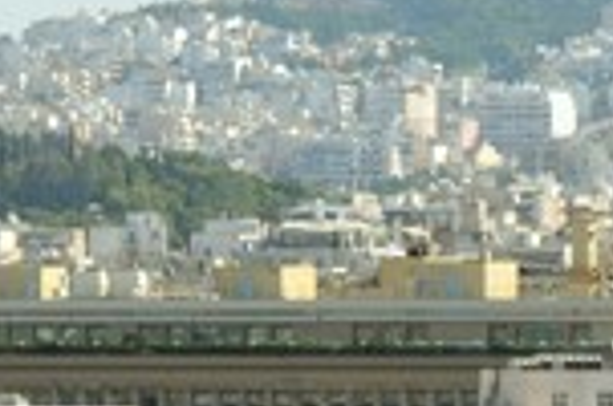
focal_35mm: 615
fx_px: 10450
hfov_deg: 3.4
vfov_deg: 2.2
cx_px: 576
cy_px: 467
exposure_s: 1/160
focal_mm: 116
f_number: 20
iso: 320
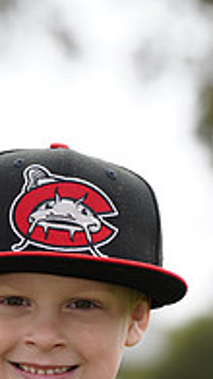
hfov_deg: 2.3
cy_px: 512
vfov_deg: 4.1
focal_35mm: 526
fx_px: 5291
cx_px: -34
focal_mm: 170
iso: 100
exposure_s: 1/250
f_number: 5.6
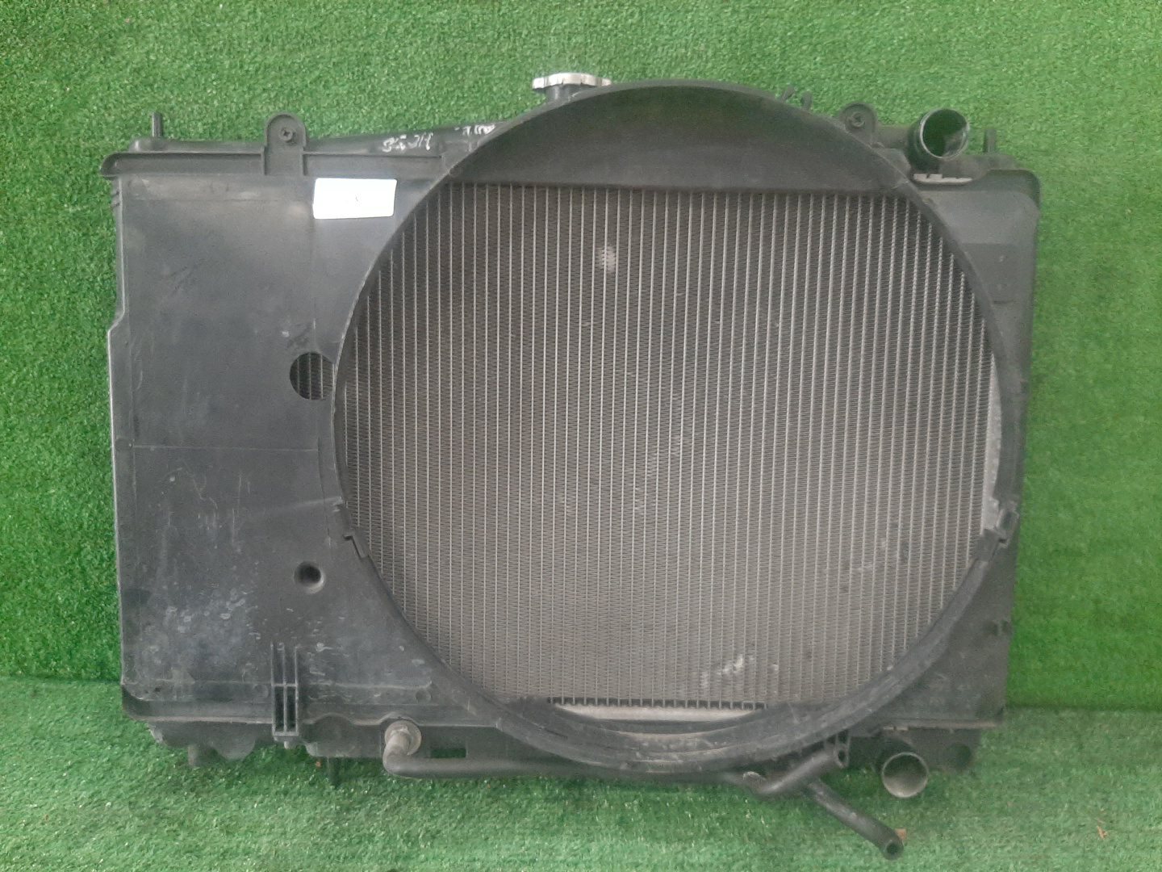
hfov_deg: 67.3
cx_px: 581
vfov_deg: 53.1
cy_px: 436
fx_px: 873
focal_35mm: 26
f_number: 1.7
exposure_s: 1/25
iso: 265
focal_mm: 3.93
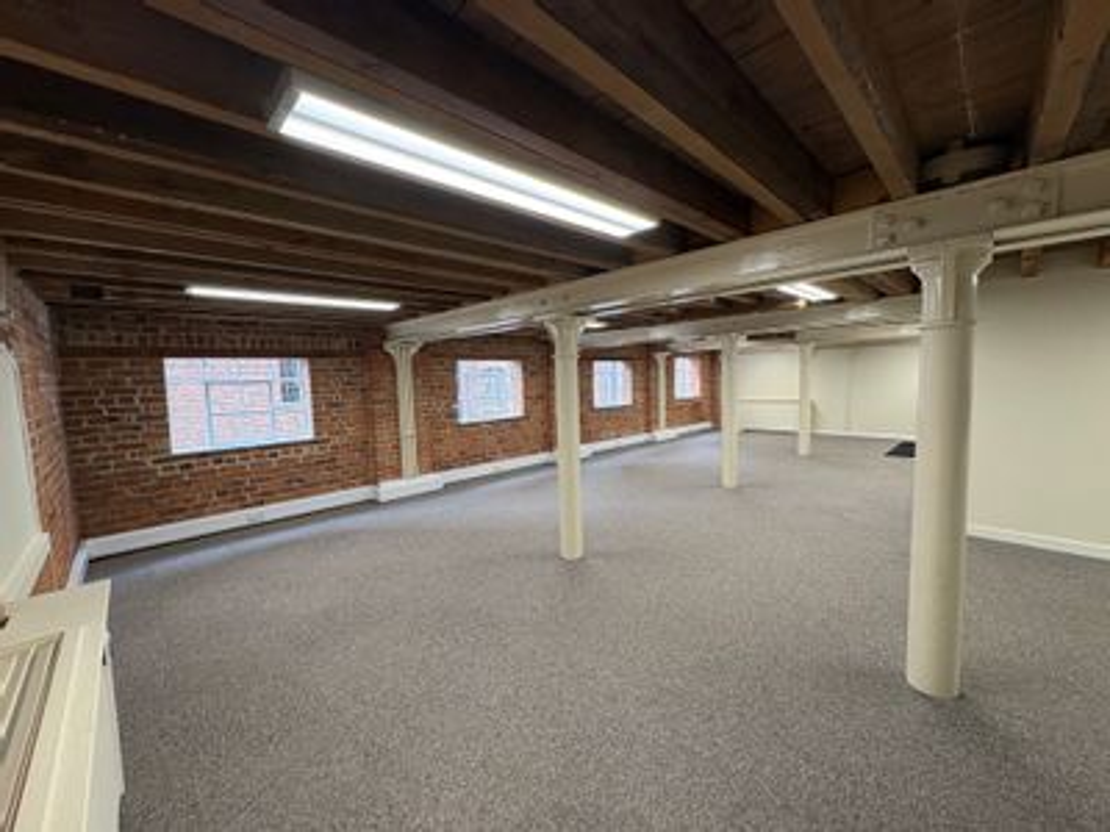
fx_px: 449
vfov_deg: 85.7
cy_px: 416
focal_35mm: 14
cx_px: 555
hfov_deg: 102.1
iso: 200
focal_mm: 2.22
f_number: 2.2
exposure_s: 1/100
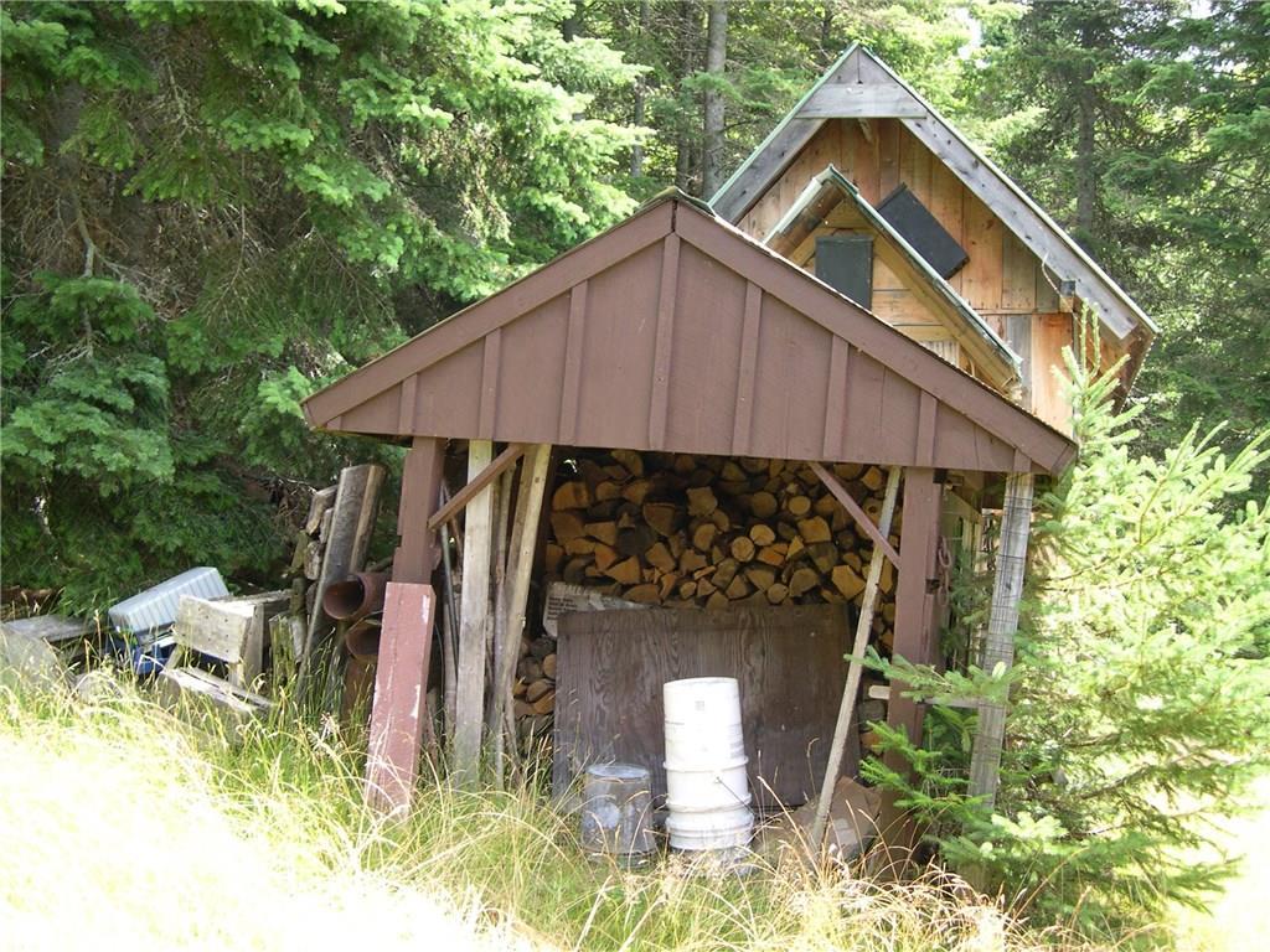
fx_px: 1394
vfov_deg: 37.7
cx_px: 635
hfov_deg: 49.0
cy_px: 476
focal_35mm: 38
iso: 100
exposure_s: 1/104
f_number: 2.8
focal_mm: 8
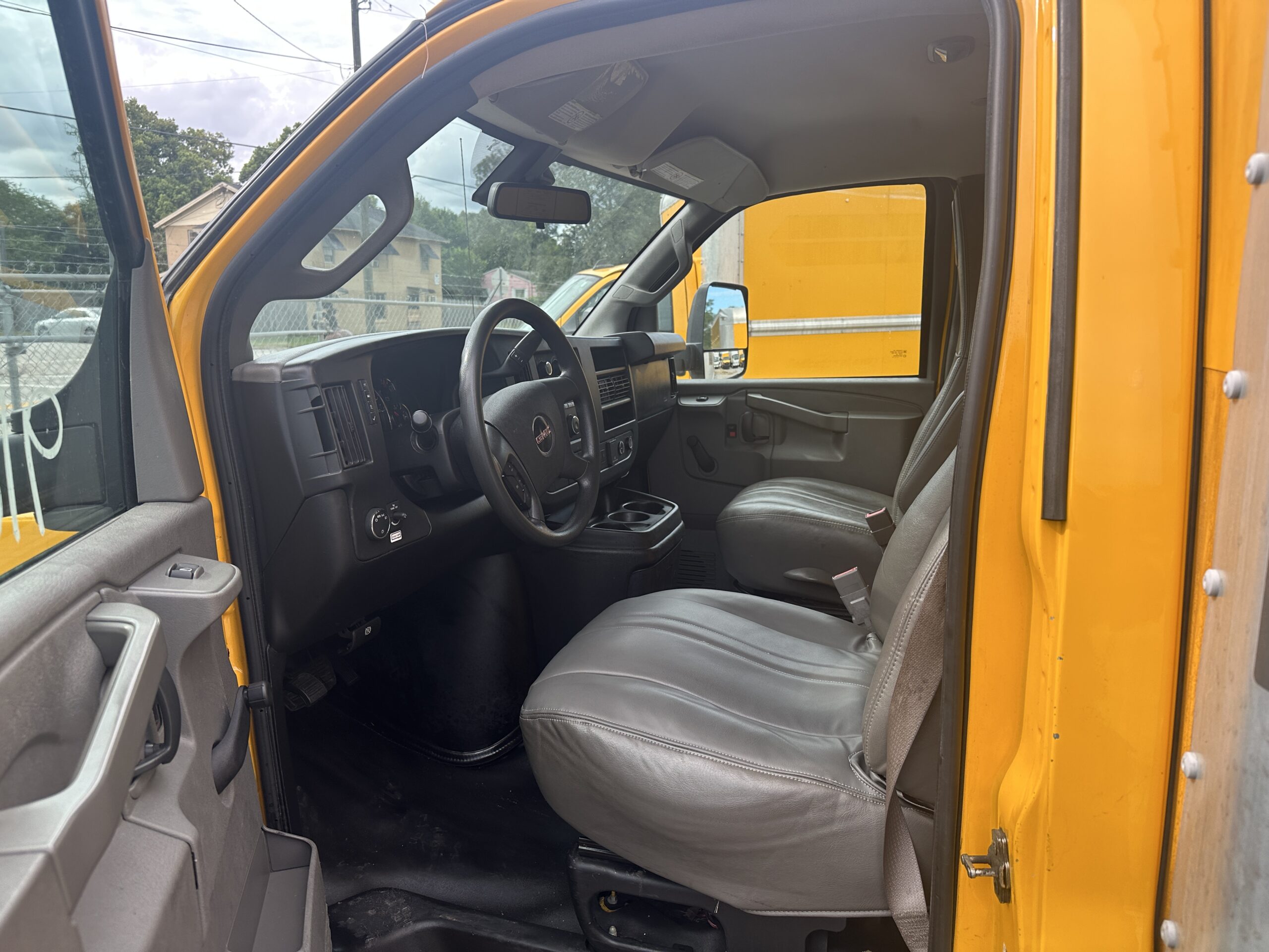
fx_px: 880
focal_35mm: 24
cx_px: 634
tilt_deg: -11.2
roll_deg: -0.4
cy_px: 476
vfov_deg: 56.8
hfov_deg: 71.6
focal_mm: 6.86
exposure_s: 1/630
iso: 80
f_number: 1.78
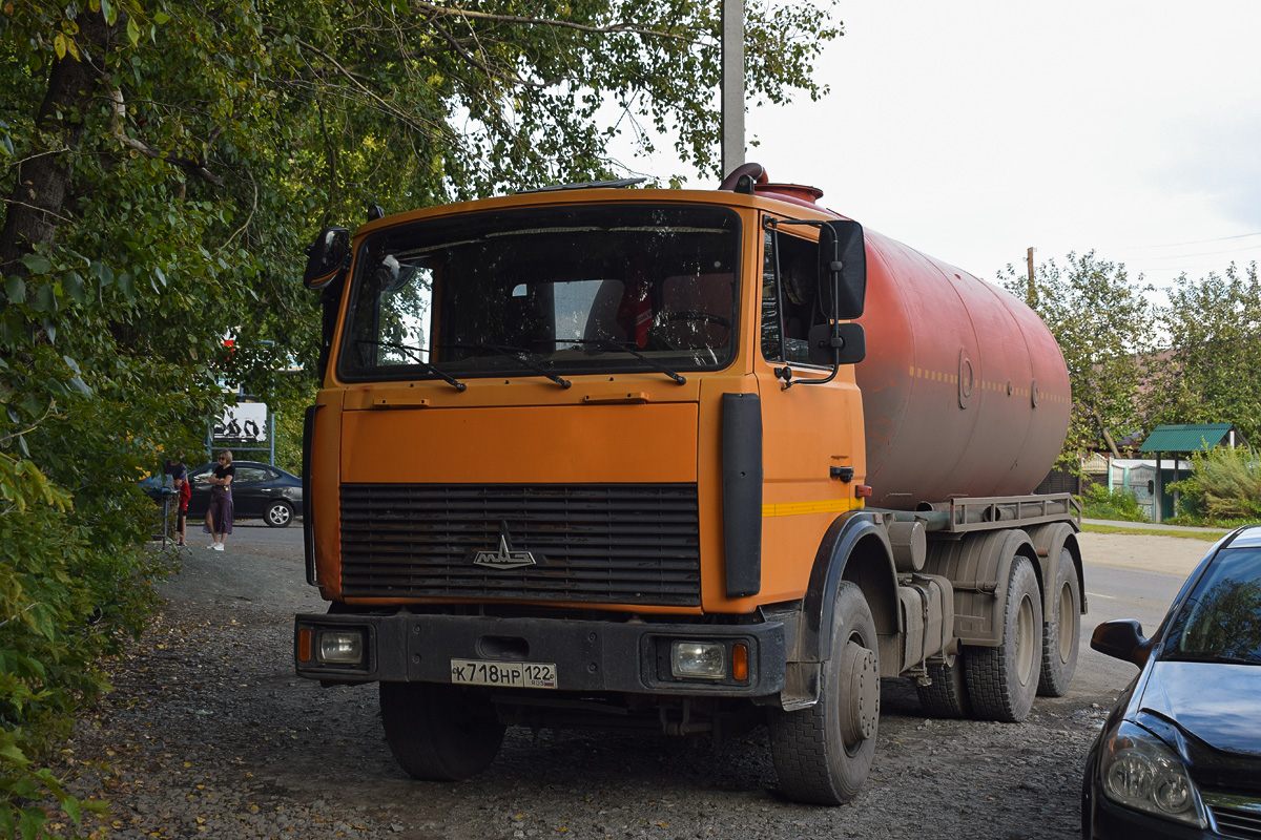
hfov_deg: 43.6
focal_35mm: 45
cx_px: 630
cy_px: 420
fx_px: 1576
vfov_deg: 29.9
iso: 200
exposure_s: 1/200
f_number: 6.3
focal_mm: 30
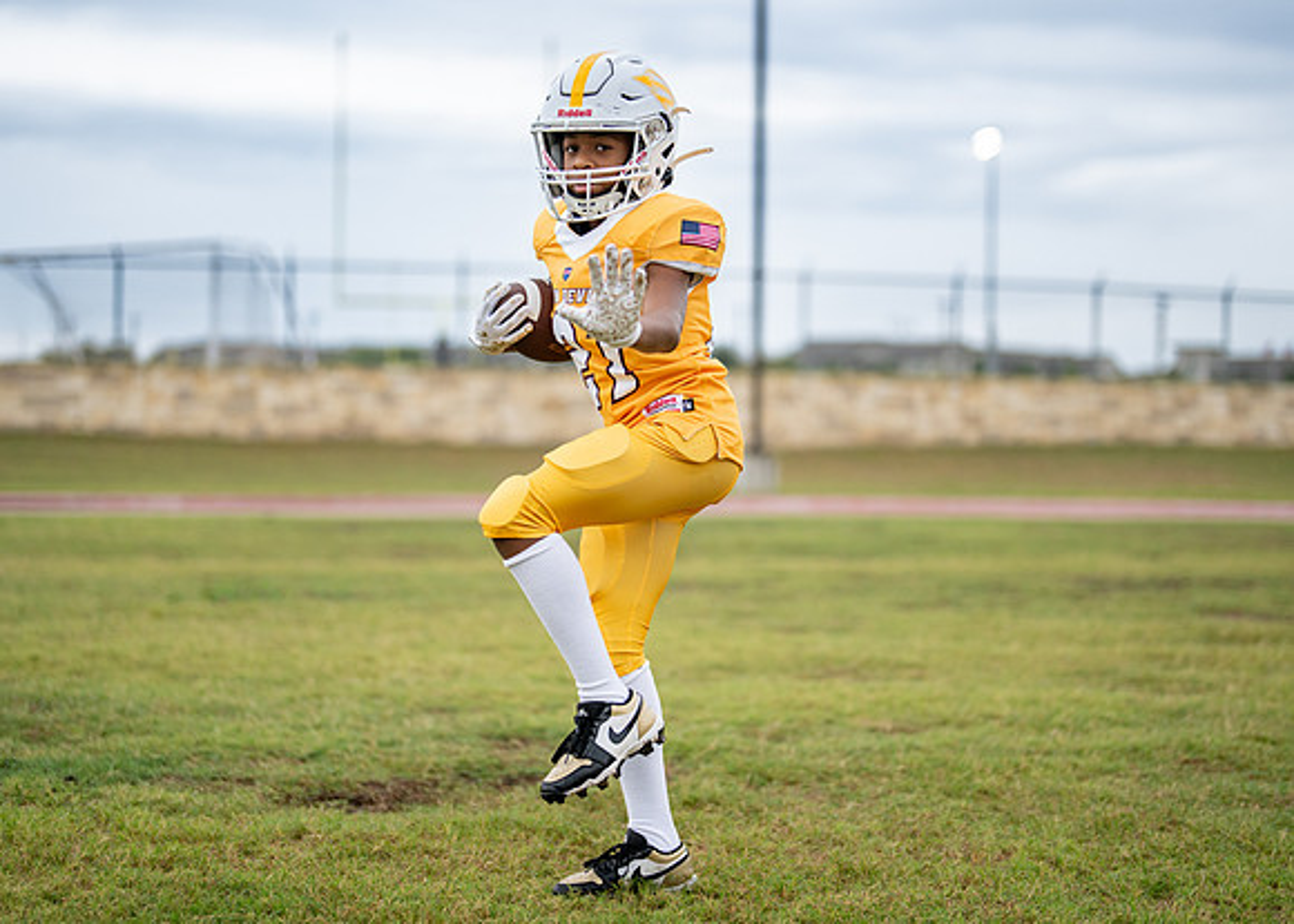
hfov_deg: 32.7
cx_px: 645
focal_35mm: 60
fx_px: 2209
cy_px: 419
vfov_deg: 23.6
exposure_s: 1/1600
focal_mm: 50
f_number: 1.2
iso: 320
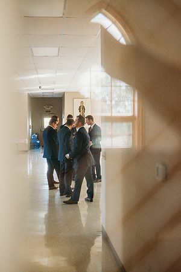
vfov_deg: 37.9
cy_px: 136
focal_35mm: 52
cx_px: 90
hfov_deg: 25.8
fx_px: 396
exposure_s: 1/800
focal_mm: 35
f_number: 1.8
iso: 800
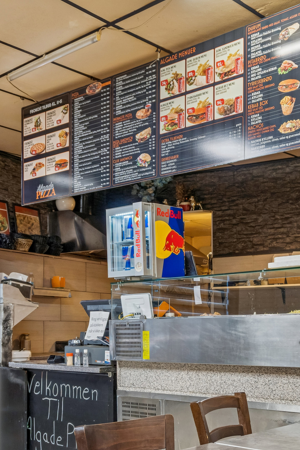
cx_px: 180
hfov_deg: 28.1
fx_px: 597
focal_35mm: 48
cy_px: 308
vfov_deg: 40.7
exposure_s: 1/5
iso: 200
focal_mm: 21
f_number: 4
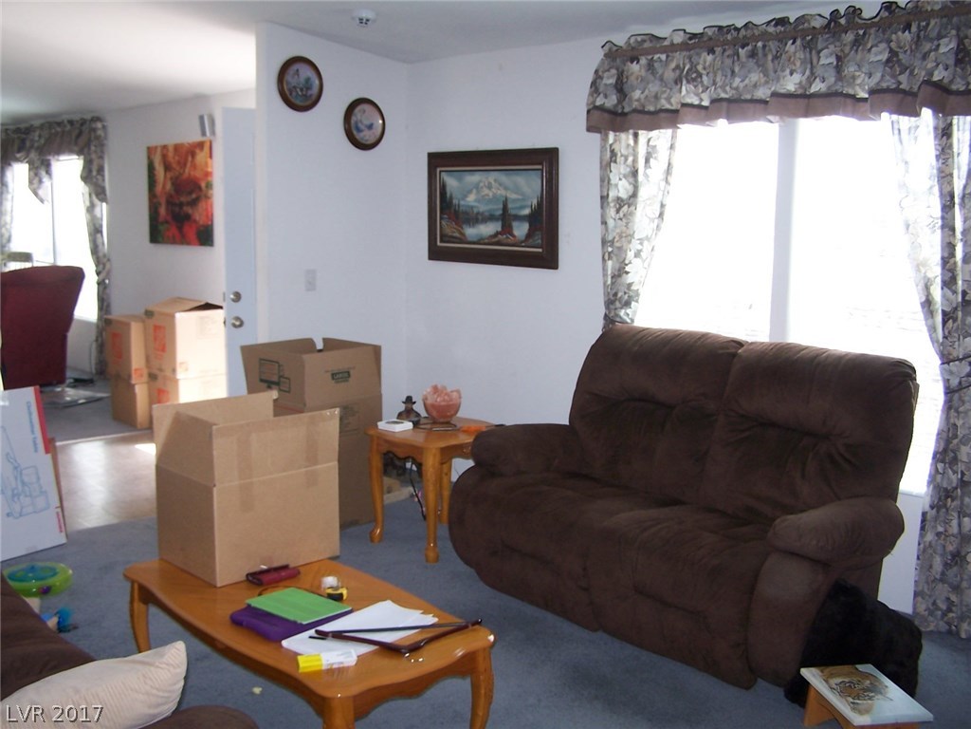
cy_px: 364
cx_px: 486
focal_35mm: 38
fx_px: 1066
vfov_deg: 37.7
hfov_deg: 49.0
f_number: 2.8
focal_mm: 6.3
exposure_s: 1/60
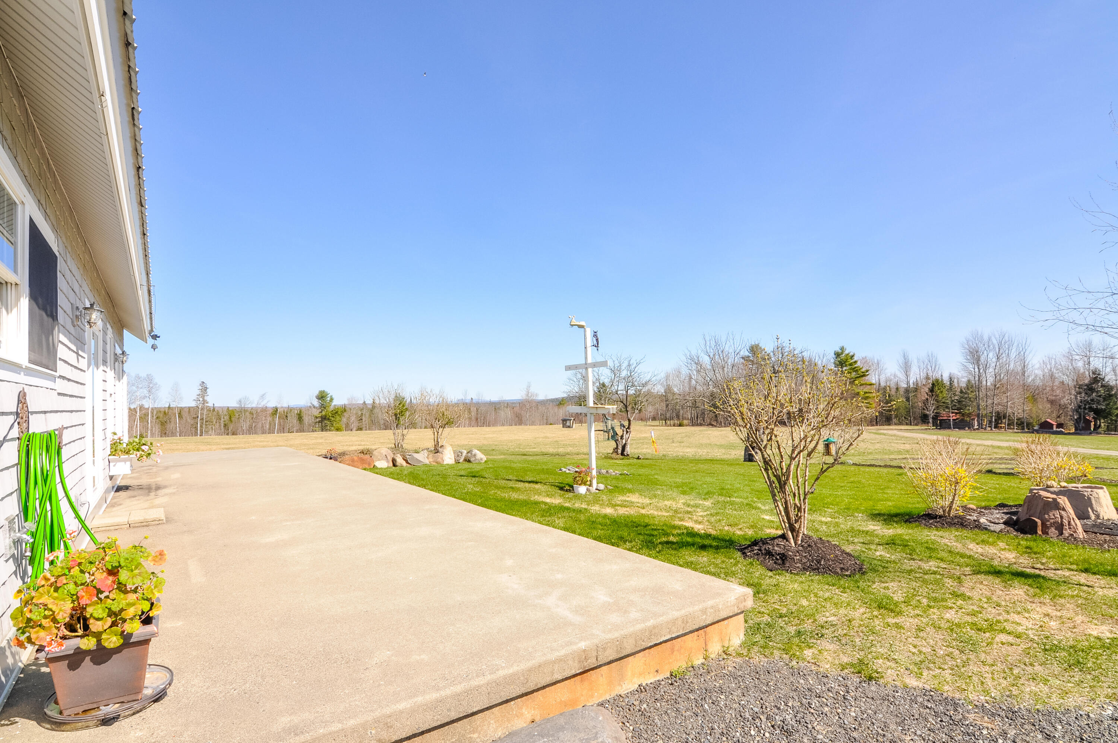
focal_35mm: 16
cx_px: 559
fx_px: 512
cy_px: 372
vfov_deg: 71.9
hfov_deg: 95.1
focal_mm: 11
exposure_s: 1/400
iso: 320
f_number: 10
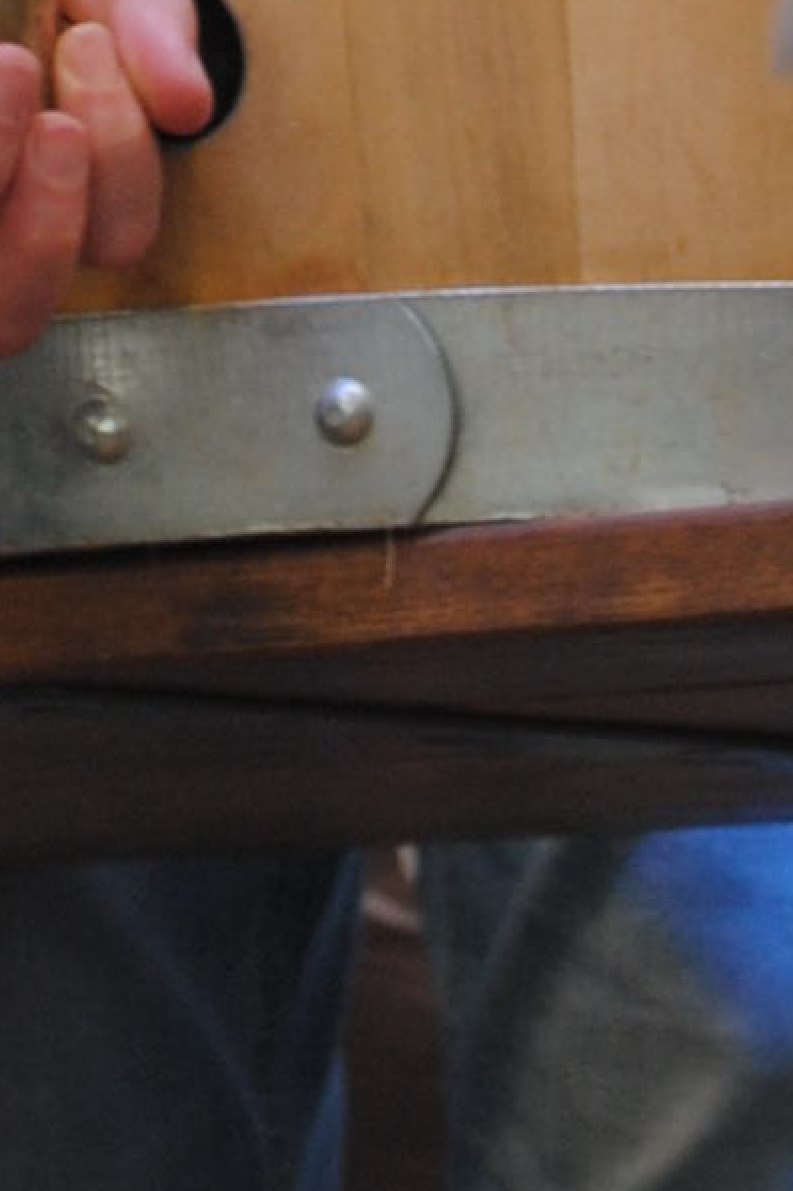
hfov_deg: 3.1
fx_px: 14843
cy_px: -1179
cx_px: -46
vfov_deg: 4.5
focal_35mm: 449
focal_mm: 46
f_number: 5.3
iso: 200
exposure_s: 1/50
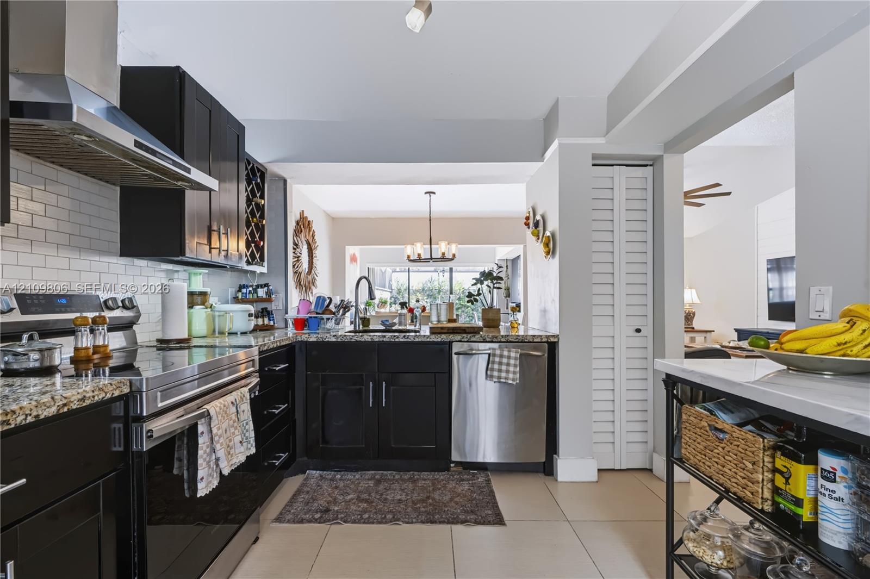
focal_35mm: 16
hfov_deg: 96.8
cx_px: 435
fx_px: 386
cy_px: 290
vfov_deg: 73.7
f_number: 8
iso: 100
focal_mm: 16
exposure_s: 1/13
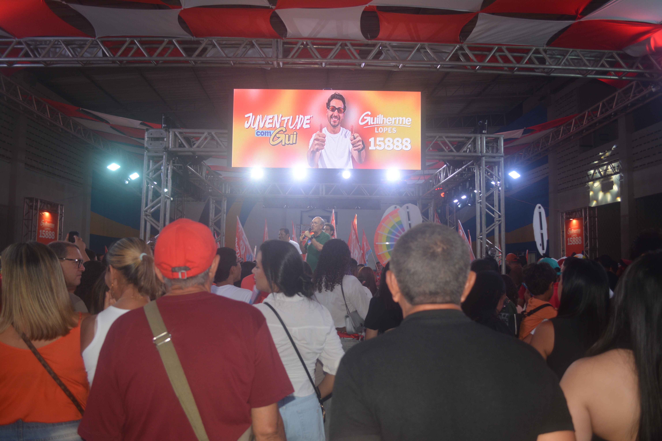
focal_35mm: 30
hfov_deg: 61.9
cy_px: 220
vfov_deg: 43.6
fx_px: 552
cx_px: 331
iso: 280
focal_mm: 20
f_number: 3.8
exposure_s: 1/125
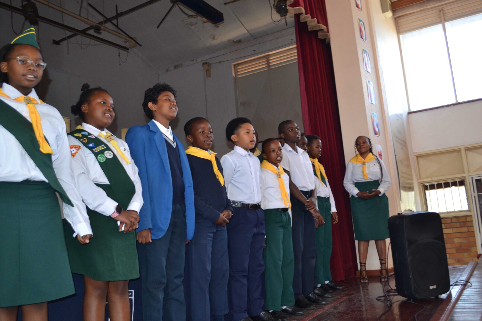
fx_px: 442
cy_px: 160
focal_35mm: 33
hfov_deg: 57.2
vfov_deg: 40.0
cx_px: 241
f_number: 4
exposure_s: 1/100
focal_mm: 22
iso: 400
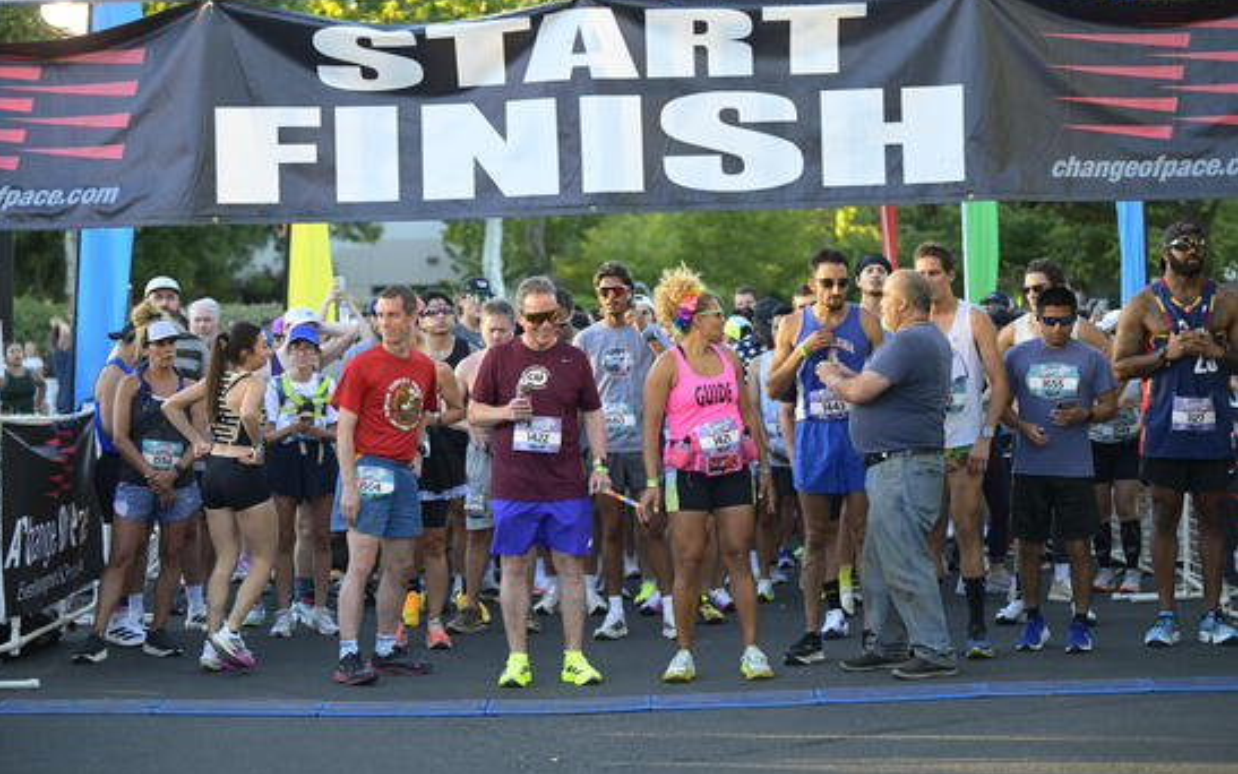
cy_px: 368
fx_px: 2767
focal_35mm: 82
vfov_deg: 15.9
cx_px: 618
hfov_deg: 25.2
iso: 1100
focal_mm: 80
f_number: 2.8
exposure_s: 1/1000
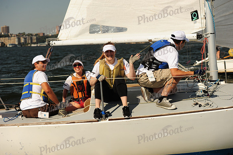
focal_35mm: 70
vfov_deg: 19.4
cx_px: 116
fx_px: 453
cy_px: 78
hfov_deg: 28.9
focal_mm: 70
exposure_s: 1/1250
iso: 320
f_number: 5
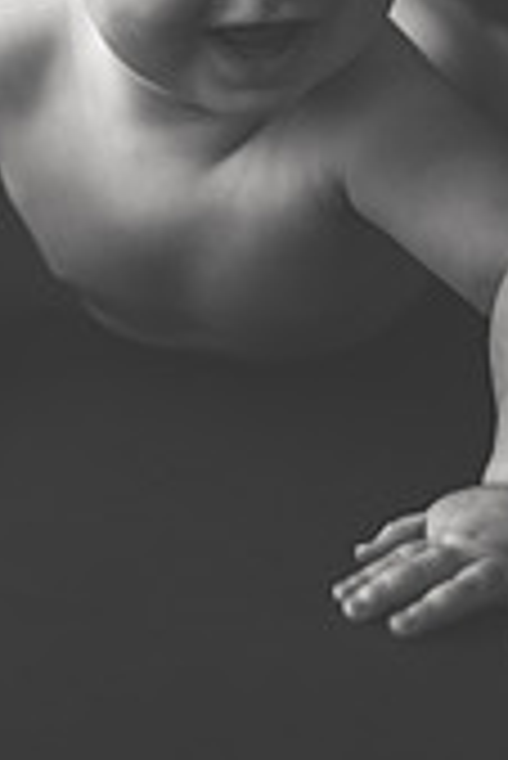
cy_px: -49
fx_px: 2809
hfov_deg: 10.3
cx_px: 274
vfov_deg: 15.1
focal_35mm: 133
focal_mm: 50
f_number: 2
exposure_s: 1/500
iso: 500
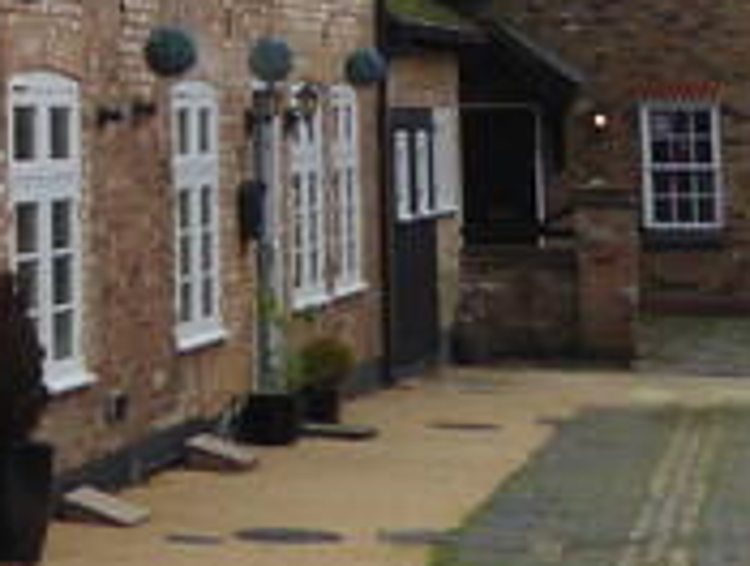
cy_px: -159
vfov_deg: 10.0
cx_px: -467
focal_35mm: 146
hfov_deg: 12.6
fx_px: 3170
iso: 100
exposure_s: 1/200
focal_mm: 4.3
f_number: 3.3
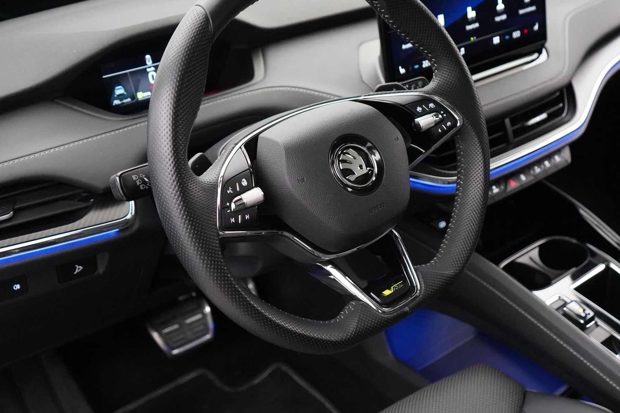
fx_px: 809
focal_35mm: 47
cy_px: 249
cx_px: 431
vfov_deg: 28.6
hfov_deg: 41.2
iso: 12800
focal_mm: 28
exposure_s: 1/160
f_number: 3.5
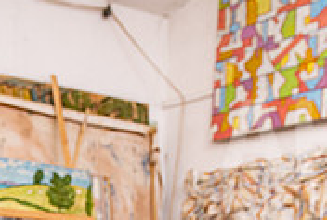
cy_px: 357
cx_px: -32
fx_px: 719
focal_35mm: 79
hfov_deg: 24.0
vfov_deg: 15.6
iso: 64
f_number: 5.6
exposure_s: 1/5
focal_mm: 24
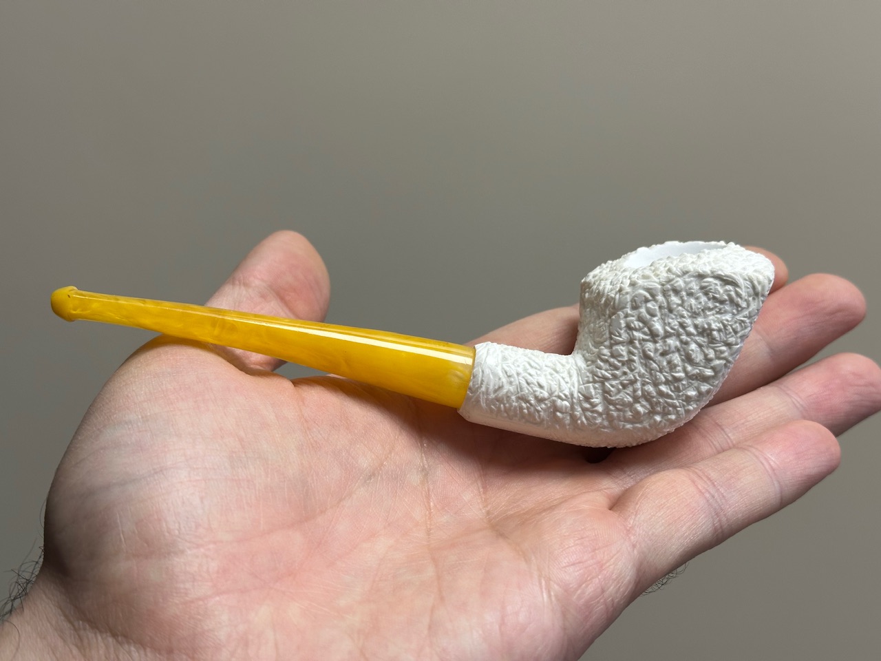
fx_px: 1222
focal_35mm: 48
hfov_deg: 39.7
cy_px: 330
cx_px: 440
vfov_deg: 30.3
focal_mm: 6.86
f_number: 1.78
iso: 64
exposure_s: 1/100
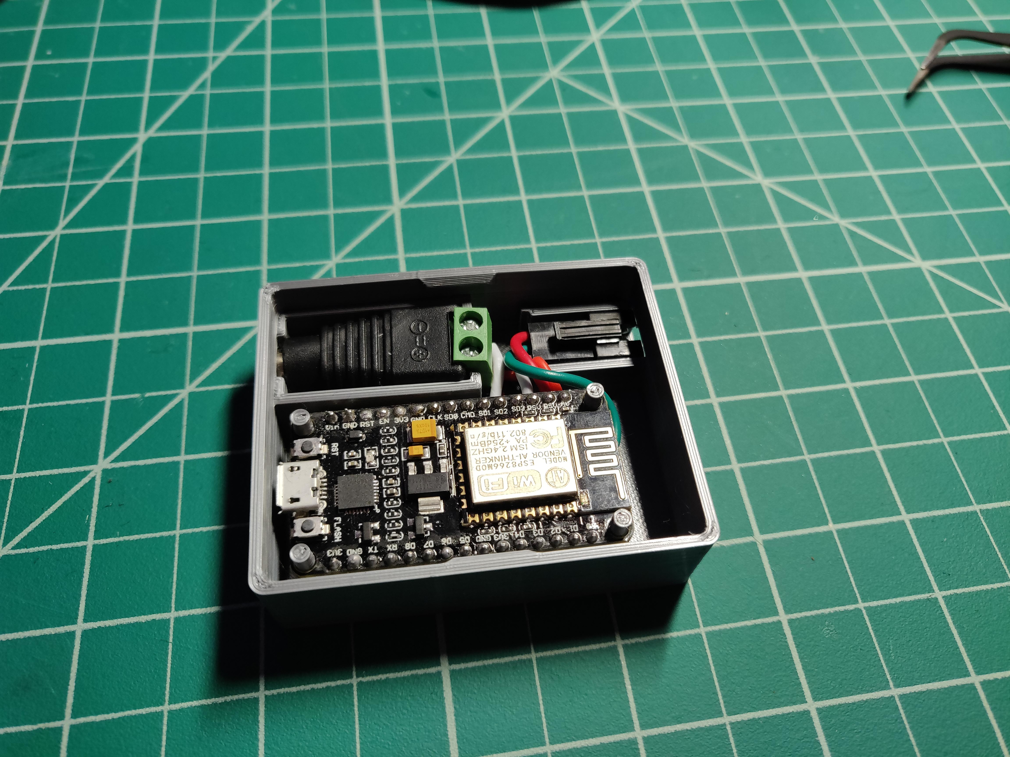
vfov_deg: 54.9
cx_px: 505
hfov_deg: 69.4
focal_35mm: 25
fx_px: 729
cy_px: 378
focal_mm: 4.25
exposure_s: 1/33
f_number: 1.7
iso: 400
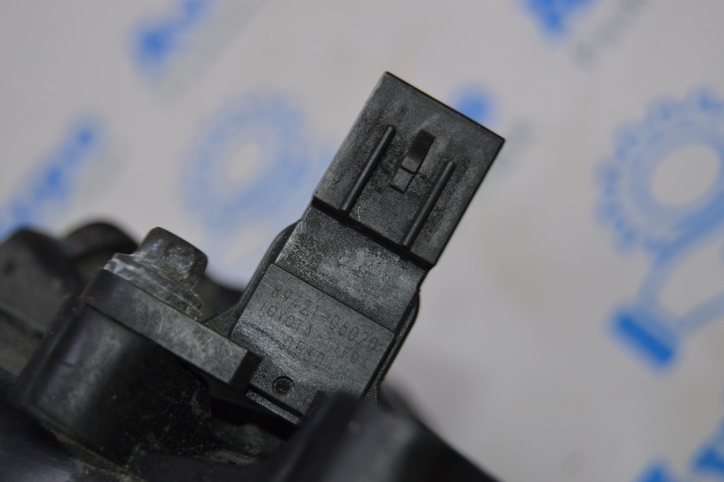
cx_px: 362
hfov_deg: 24.6
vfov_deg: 16.5
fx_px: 1658
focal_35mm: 82
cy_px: 241
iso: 720
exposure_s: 1/60
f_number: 5.6
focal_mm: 55
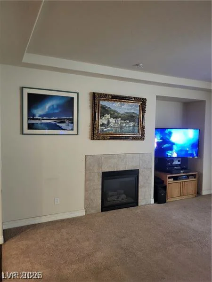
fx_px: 212
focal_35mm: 26
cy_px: 141
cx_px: 106
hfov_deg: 53.1
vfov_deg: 67.3
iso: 640
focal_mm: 5.4
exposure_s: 1/30
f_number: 1.8
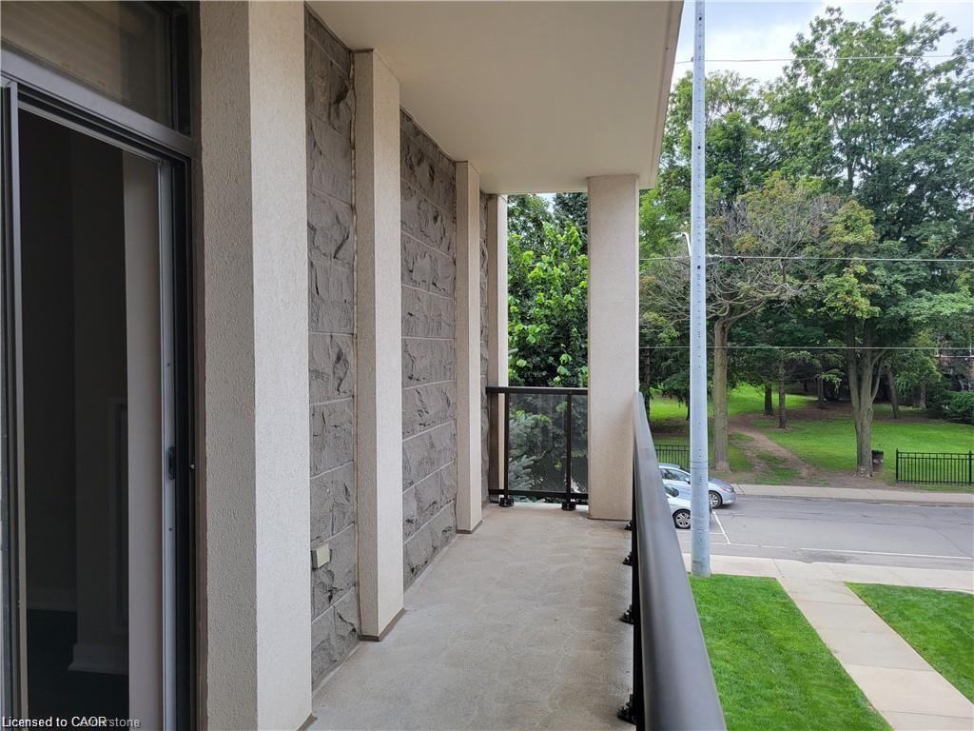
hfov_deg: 67.3
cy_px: 366
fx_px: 732
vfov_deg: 53.1
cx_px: 487
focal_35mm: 26
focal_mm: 5.4
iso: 40
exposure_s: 1/443
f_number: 1.8
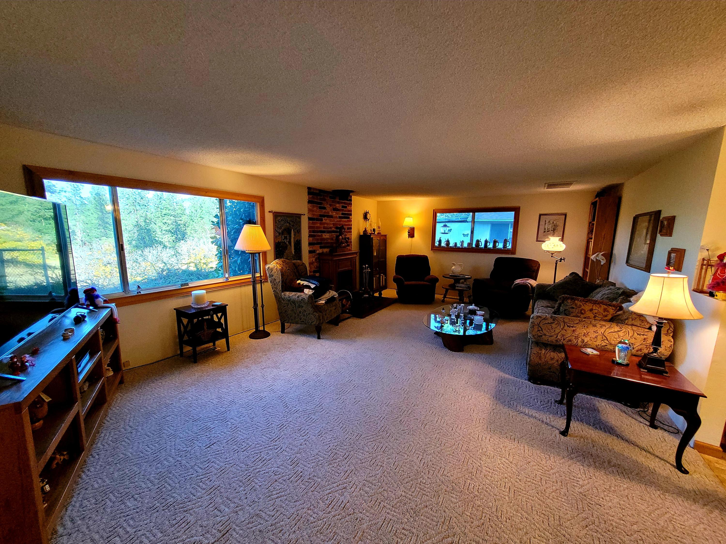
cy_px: 272
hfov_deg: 106.2
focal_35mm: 13
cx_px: 363
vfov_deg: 89.9
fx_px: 273
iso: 400
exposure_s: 1/59
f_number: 2.2
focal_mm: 1.74
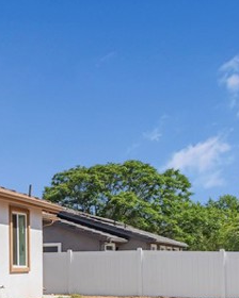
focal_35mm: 57
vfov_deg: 31.7
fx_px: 501
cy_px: 266
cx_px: -244
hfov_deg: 18.0
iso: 100
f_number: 10
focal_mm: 11
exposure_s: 1/25
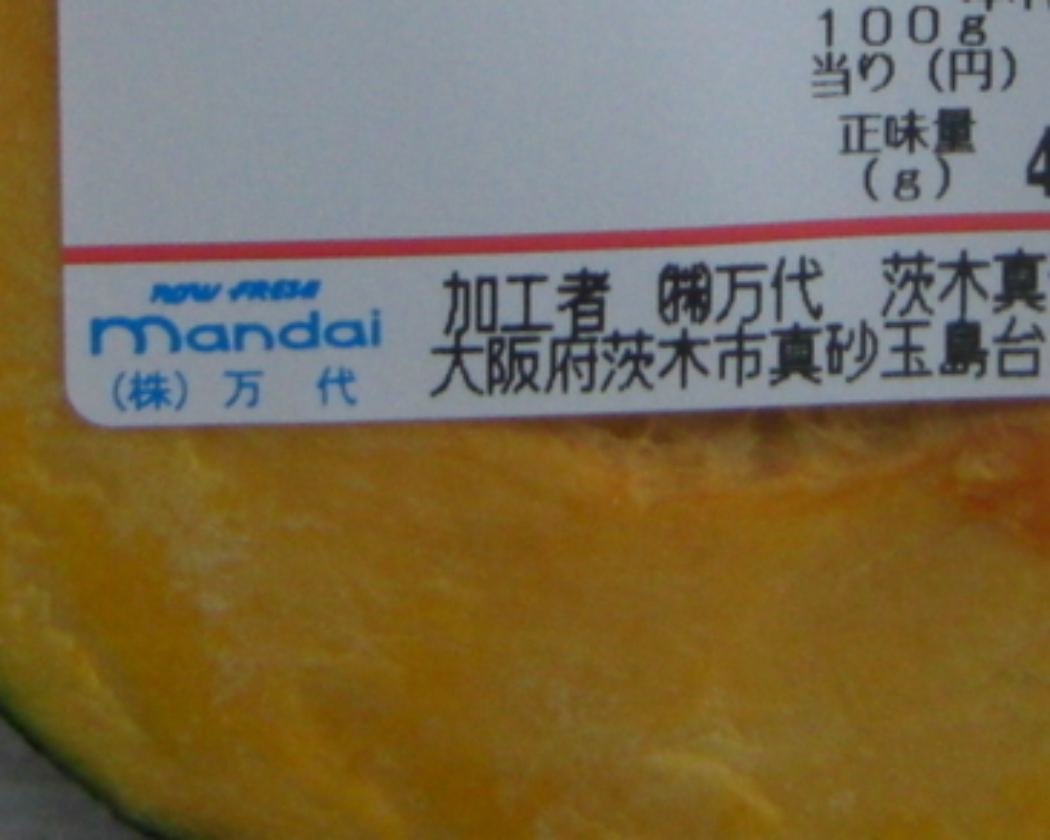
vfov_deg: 7.9
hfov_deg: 9.8
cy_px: 104
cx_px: 742
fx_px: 6091
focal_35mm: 196
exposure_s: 1/80
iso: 200
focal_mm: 10.2
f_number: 3.8
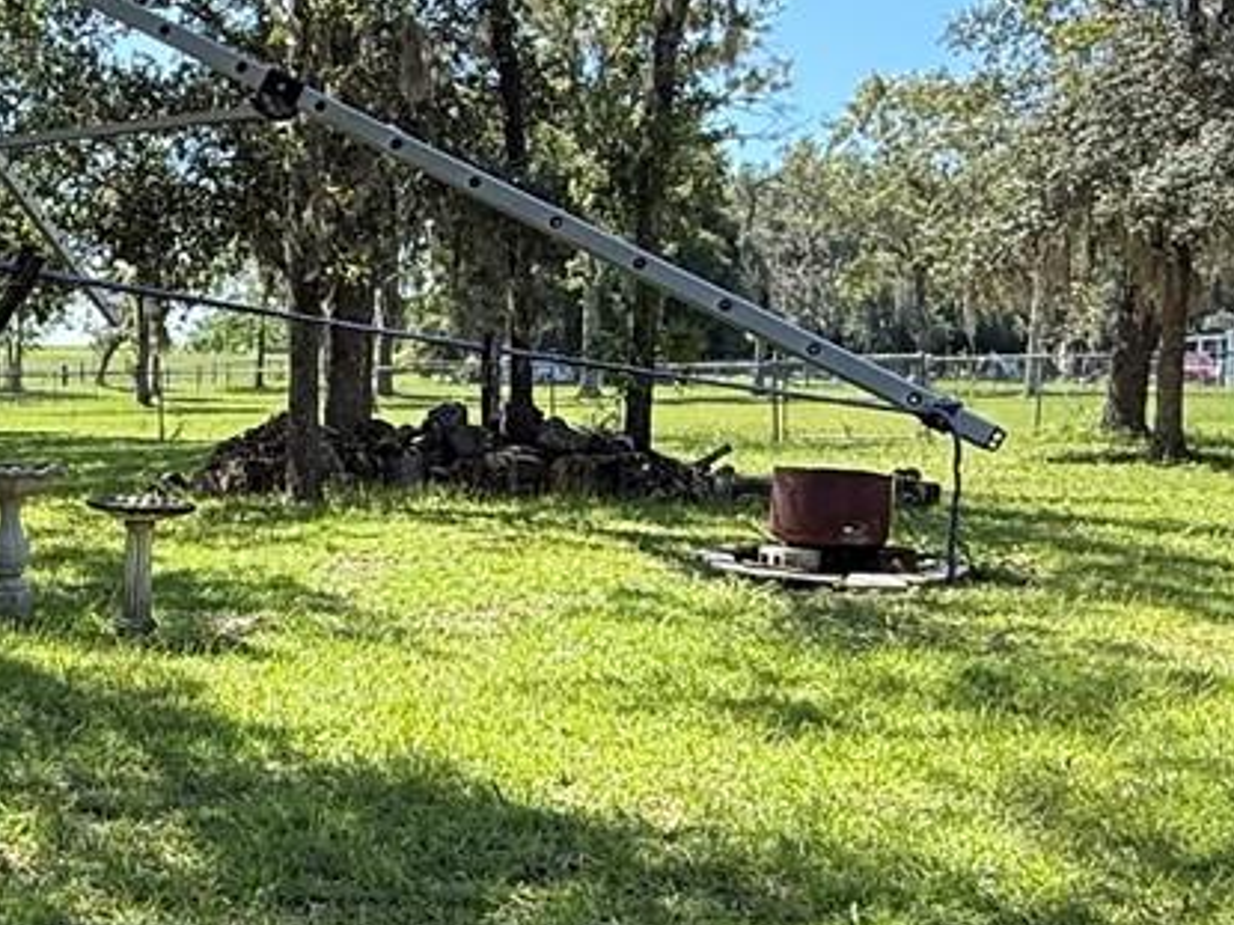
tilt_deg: -3.3
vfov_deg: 27.0
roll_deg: +1.4
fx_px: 1924
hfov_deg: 33.2
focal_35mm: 54
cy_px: 497
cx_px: 68
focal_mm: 2.22
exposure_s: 1/359
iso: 50
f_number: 2.2
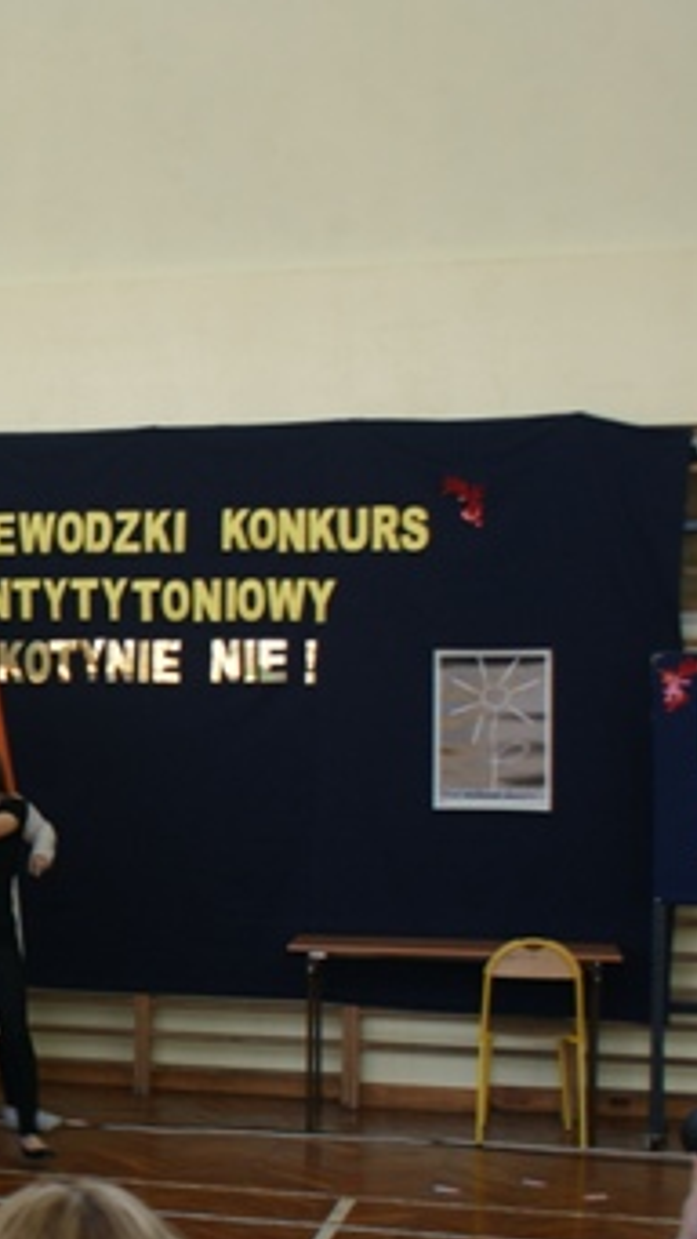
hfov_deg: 17.2
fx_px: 2134
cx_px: -250
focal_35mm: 65
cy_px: 658
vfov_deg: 32.3
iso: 100
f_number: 4
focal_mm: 22
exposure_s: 1/40
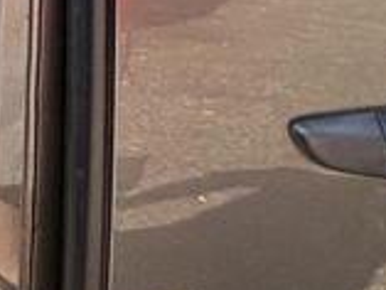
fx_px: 893
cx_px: -325
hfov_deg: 18.5
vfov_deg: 15.8
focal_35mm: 80
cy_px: -229
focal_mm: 2.22
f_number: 2.2
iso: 40
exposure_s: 1/274
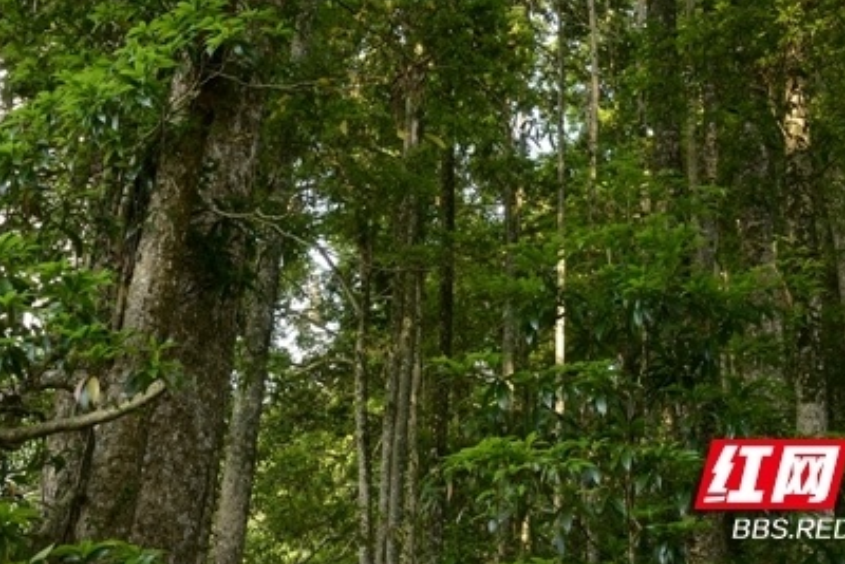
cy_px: 174
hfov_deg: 31.9
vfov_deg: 21.5
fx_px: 1479
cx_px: 446
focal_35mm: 63
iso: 200
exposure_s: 1/15
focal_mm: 42
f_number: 11
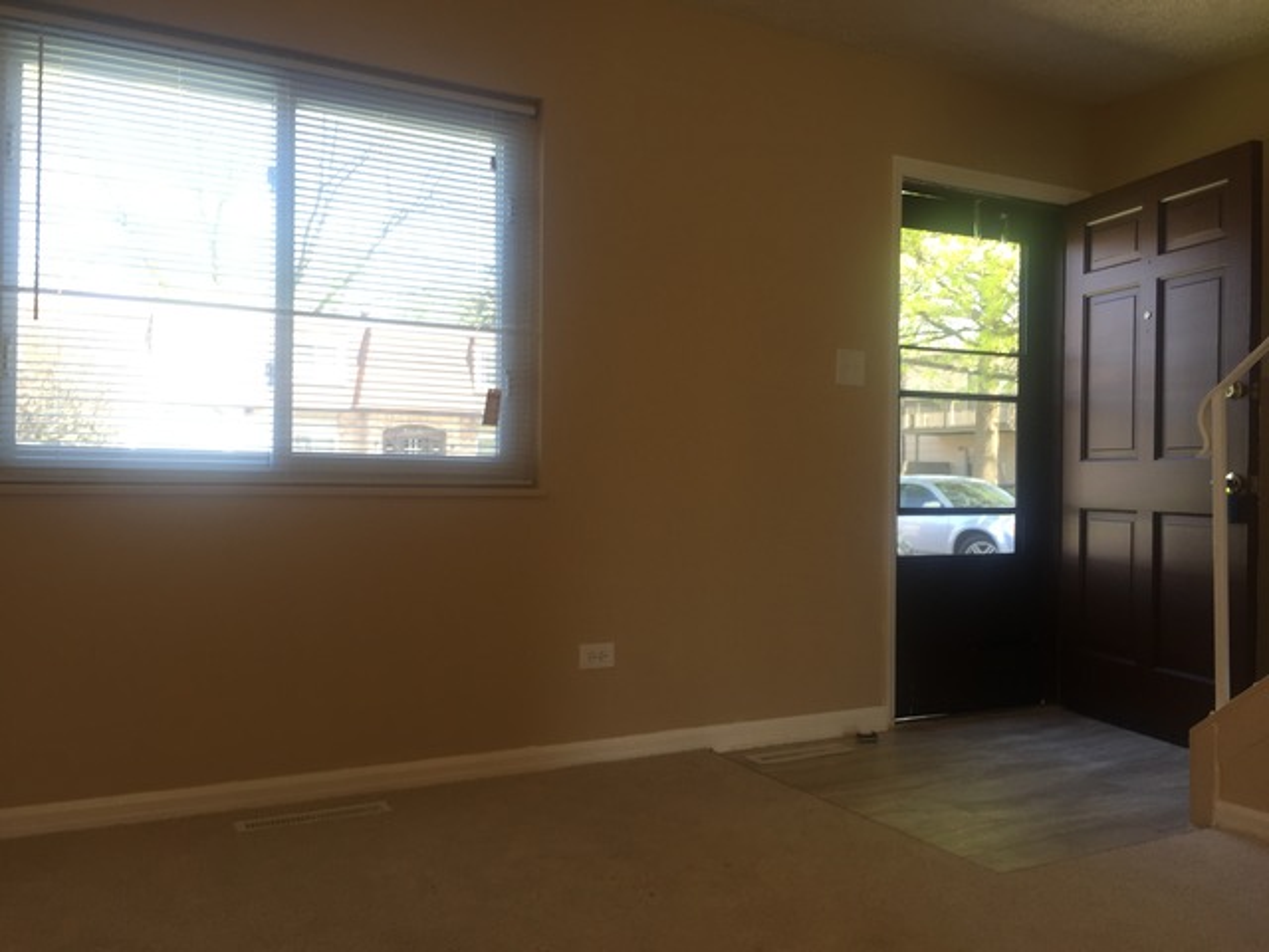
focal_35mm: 29
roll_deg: -1.4
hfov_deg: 61.7
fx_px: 1063
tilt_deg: +0.0
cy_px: 476
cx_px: 634
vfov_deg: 48.2
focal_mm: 4.15
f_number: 2.2
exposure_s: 1/60
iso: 32
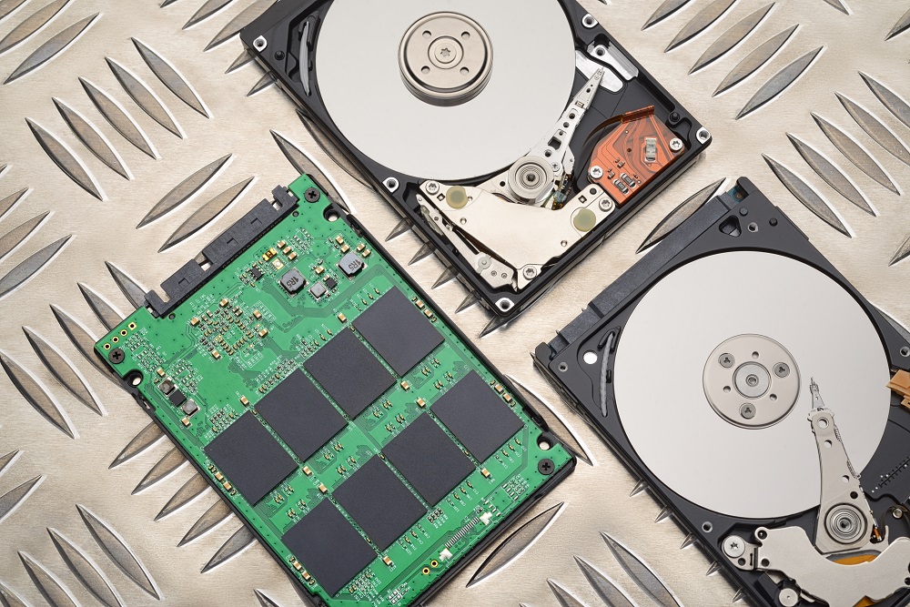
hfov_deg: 33.4
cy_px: 304
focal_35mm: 60
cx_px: 455
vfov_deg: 22.6
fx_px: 1517
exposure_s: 1/100
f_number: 16
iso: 100
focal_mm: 60
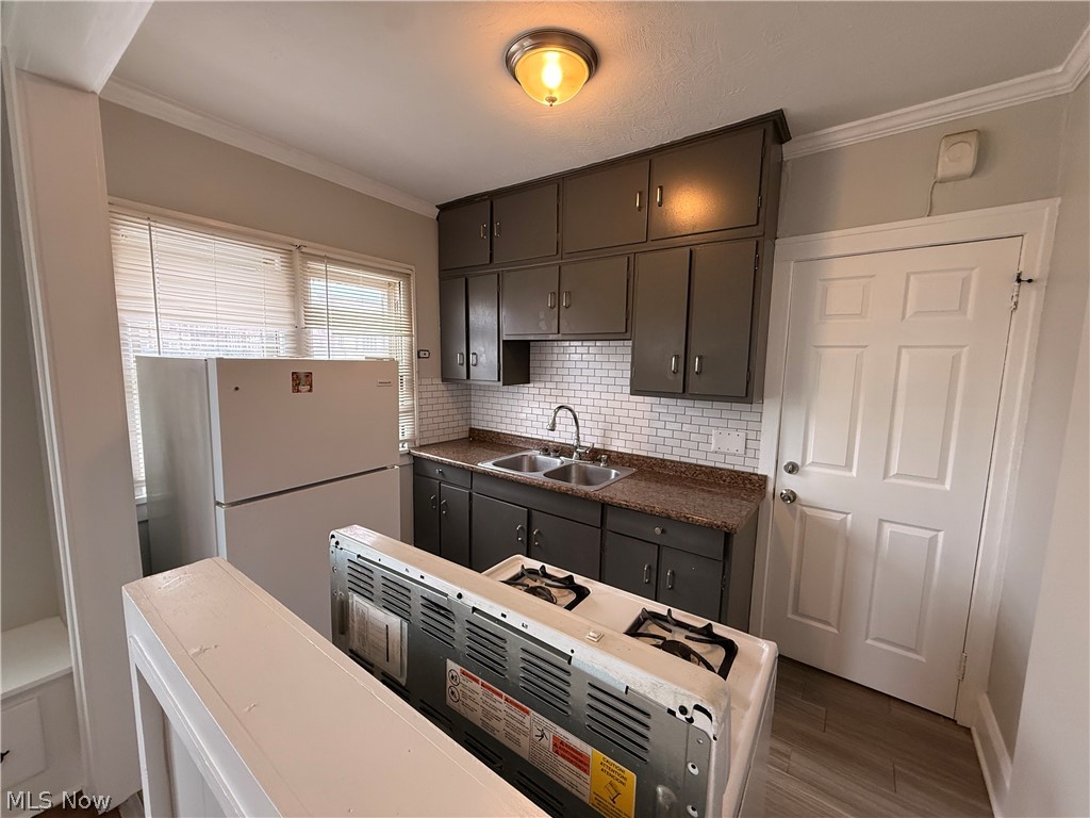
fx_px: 441
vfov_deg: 85.7
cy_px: 409
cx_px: 545
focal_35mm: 14
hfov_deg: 102.1
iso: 200
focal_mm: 2.22
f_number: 2.2
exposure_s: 1/120
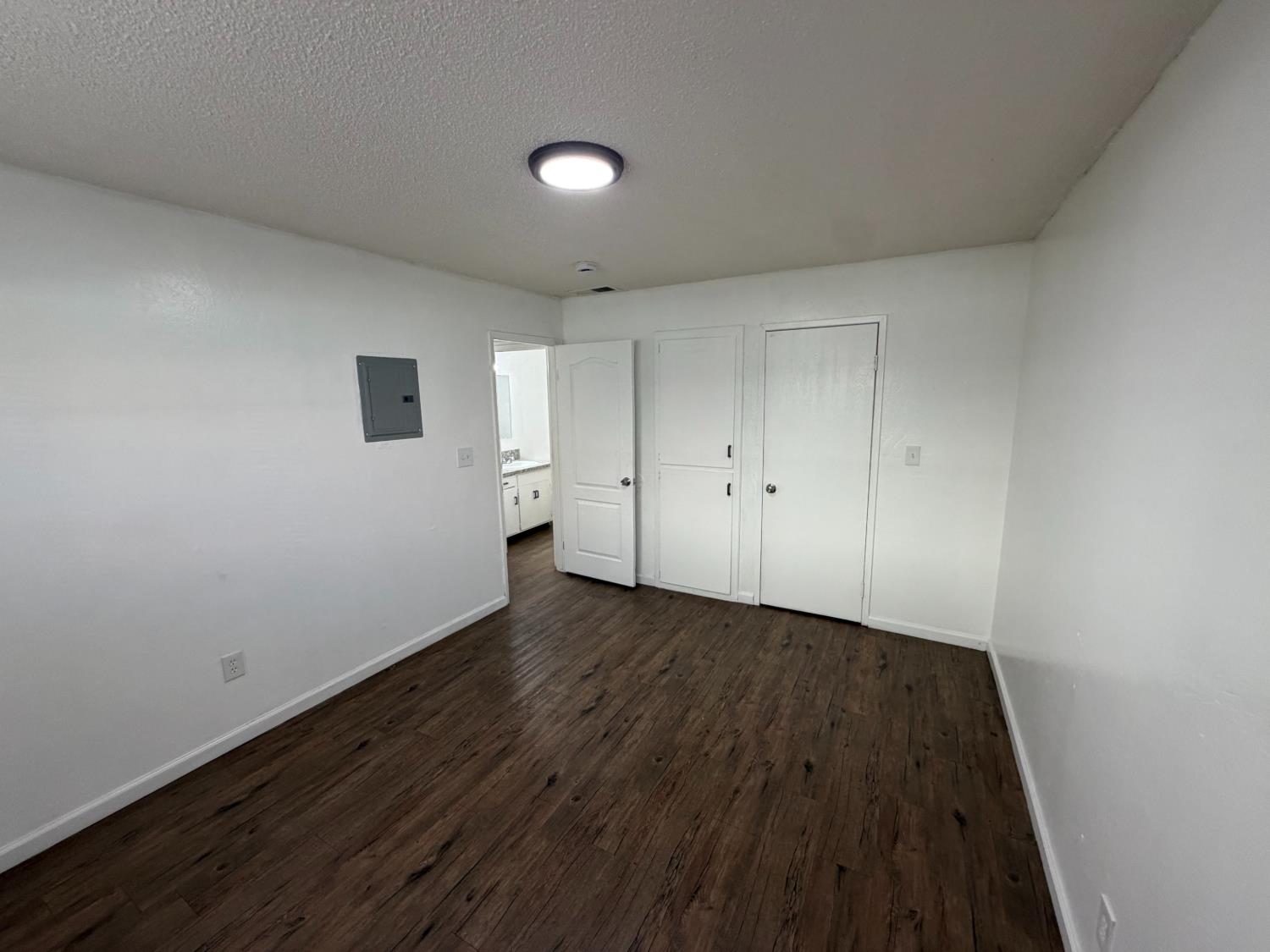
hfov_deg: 102.1
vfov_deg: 85.7
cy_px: 476
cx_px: 635
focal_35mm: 14
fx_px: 514
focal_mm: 2.22
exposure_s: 1/120
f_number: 2.2
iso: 320
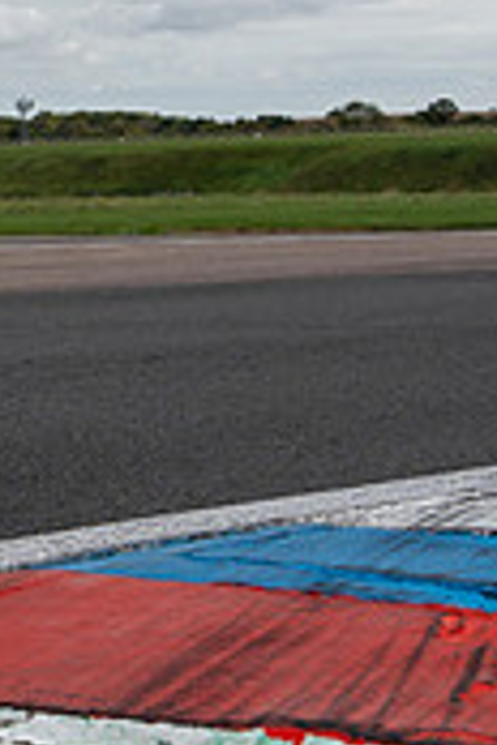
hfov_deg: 11.4
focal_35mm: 116
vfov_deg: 17.6
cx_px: -204
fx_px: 2402
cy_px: 347
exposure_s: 1/1000
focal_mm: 24
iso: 100
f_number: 3.5
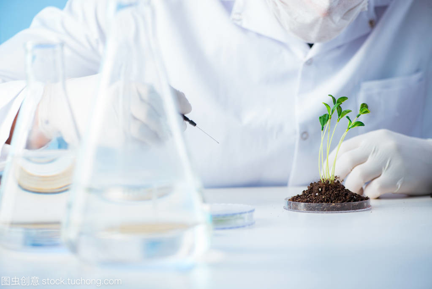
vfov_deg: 13.1
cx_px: 216
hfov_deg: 19.4
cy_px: 144
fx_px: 1260
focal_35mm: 105
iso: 160
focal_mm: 105
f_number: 5
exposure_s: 1/100
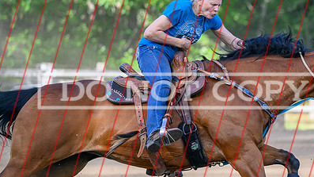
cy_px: 68
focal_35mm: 219
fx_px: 1823
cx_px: 225
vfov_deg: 5.5
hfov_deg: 9.8
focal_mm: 120
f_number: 2.8
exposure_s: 1/2500
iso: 450
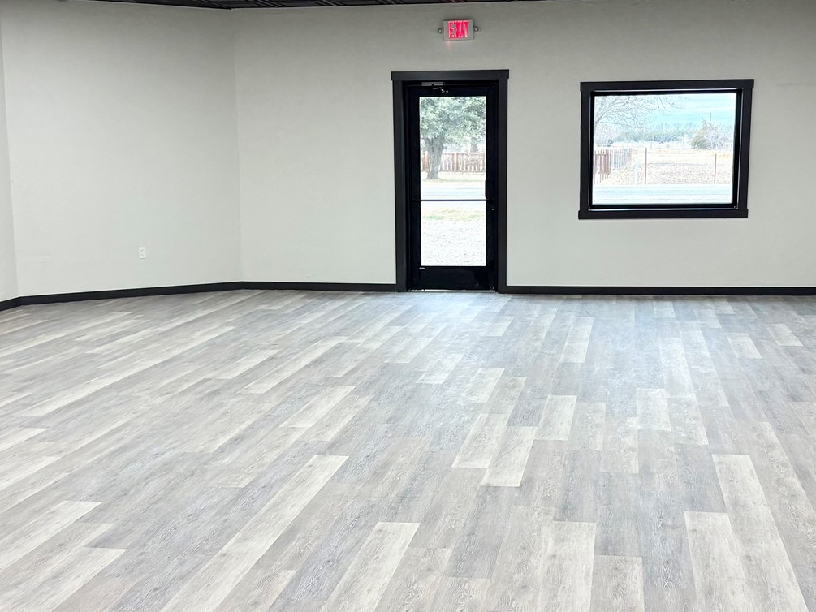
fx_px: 1250
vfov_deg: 27.5
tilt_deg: -9.9
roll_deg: +0.7
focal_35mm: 53
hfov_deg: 36.2
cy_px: 370
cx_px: 424
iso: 100
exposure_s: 1/170
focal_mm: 5.96
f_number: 1.6
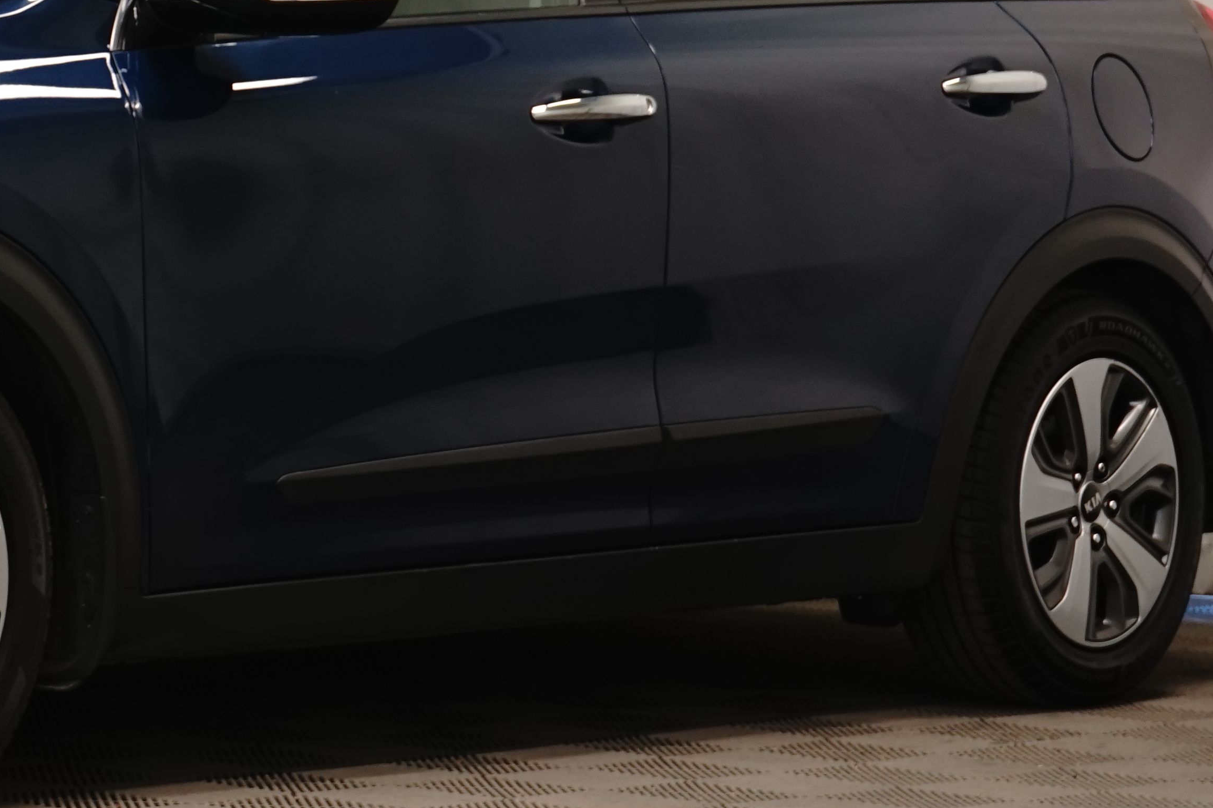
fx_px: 6131
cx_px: -32
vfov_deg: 7.5
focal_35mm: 182
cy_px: 57
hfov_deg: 11.2
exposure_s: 1/6
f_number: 9
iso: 500
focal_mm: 70
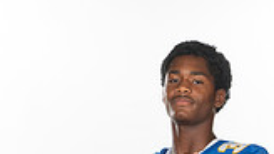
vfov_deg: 6.7
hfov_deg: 12.5
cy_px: 357
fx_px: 1249
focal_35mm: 172
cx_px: 160
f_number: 7.1
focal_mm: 60
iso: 800
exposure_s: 1/320
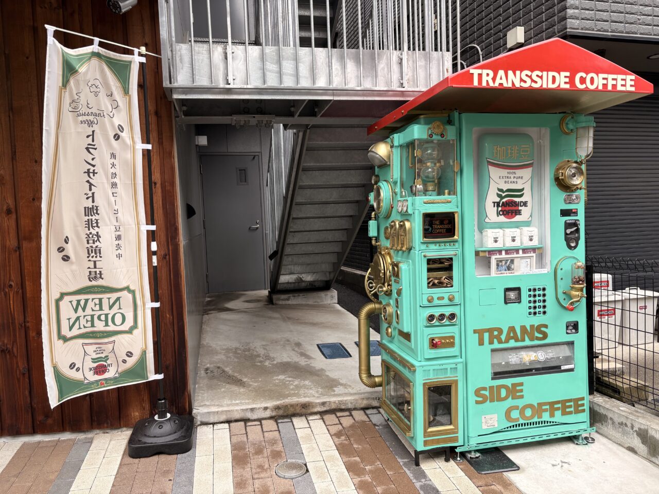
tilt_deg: -3.4
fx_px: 495
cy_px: 247
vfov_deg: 53.1
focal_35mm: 26
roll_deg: +2.8
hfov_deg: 67.3
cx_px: 330
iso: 50
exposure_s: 1/773
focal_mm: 5.96
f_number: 1.6
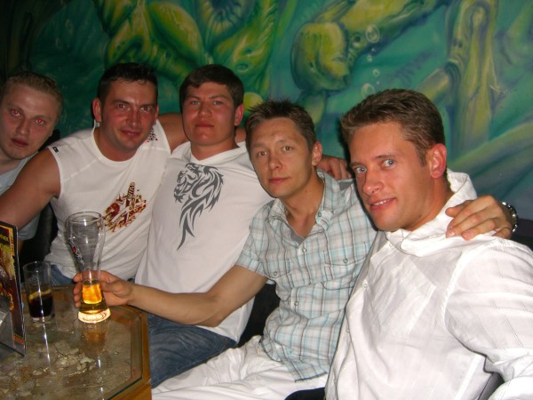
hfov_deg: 49.0
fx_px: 585
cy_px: 200
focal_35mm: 38
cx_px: 266
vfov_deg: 37.7
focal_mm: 7.9
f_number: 2.8
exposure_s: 1/60
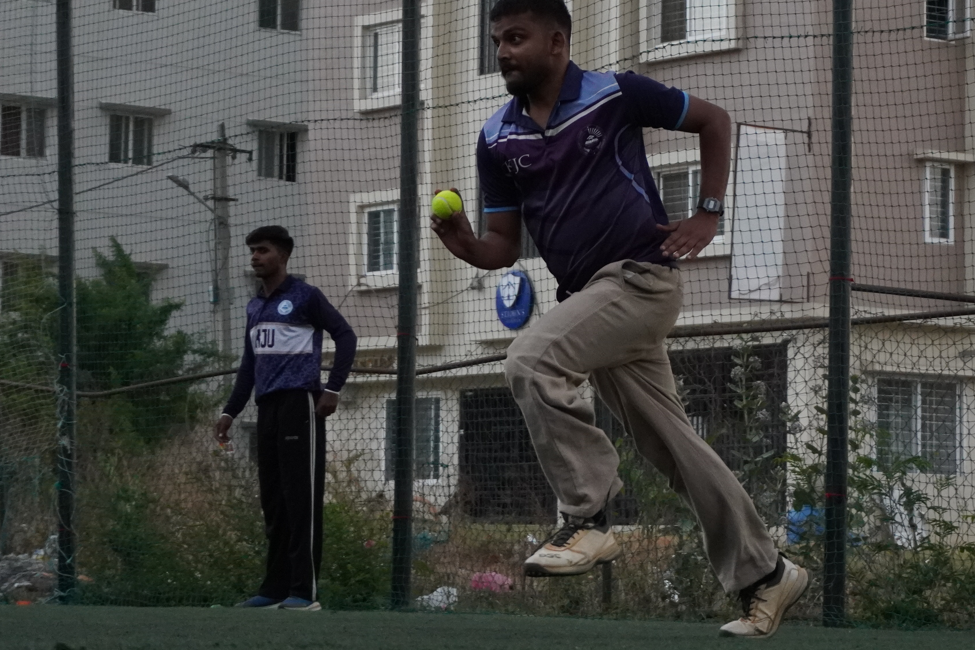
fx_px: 3602
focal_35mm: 133
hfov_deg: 15.4
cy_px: 218
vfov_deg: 10.3
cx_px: 621
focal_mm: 50
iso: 2500
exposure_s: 1/1000
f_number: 5.6
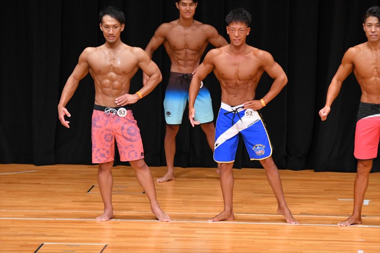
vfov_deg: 4.8
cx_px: 190
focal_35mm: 285
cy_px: 126
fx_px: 3007
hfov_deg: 7.2
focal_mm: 190
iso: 4000
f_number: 5.6
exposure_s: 1/400
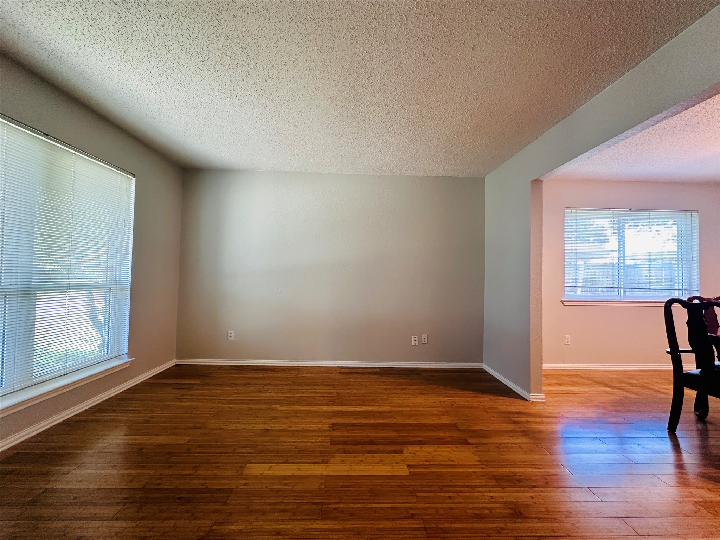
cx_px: 360
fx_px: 291
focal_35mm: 14
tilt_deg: +1.7
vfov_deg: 85.7
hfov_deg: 102.1
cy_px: 270
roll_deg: -1.0
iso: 250
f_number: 2.2
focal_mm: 2.22
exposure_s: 1/60
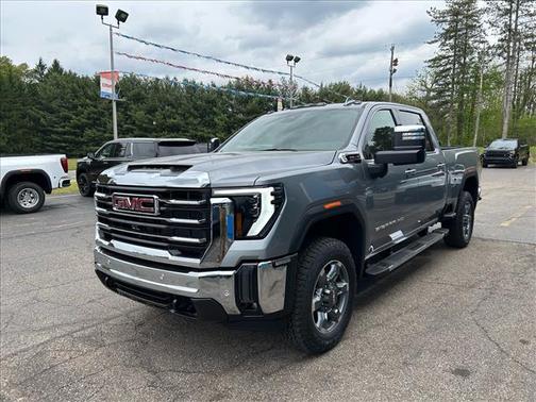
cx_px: 268
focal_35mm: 26
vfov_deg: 53.1
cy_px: 201
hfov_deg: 67.3
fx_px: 403
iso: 50
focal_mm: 5.7
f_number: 1.5
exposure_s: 1/2045
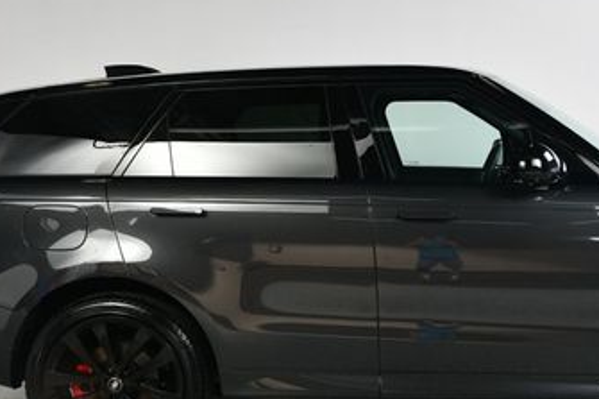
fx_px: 1081
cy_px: 270
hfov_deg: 30.7
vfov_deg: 20.8
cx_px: 409
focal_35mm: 65
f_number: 9
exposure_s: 1/160
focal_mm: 23
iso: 100
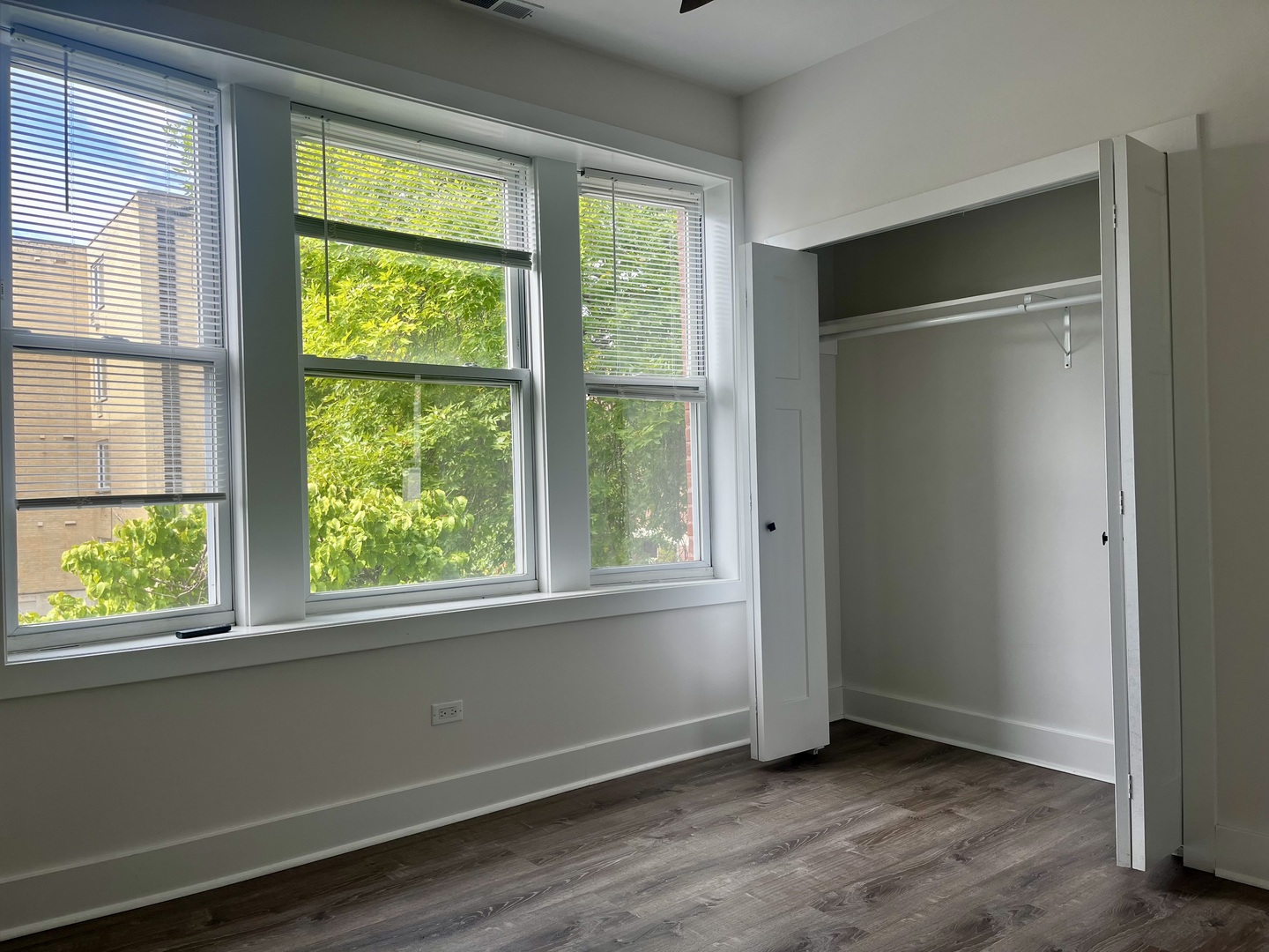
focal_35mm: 26
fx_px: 953
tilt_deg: -0.9
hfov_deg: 67.3
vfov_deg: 53.1
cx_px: 634
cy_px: 476
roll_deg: +0.9
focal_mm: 5.1
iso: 40
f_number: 1.6
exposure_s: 1/238
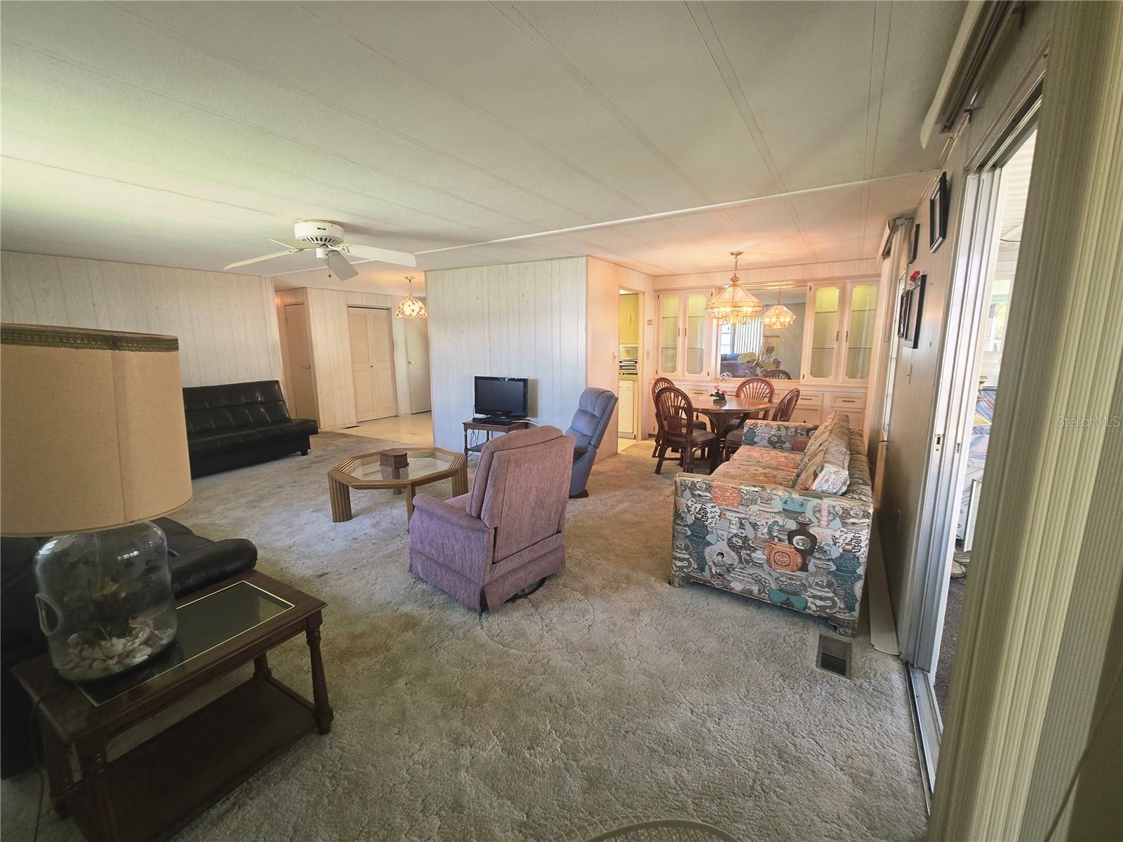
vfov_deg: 89.9
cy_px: 421
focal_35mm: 13
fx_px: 422
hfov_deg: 106.2
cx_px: 562
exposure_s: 1/60
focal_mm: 2.2
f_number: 2.2
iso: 250
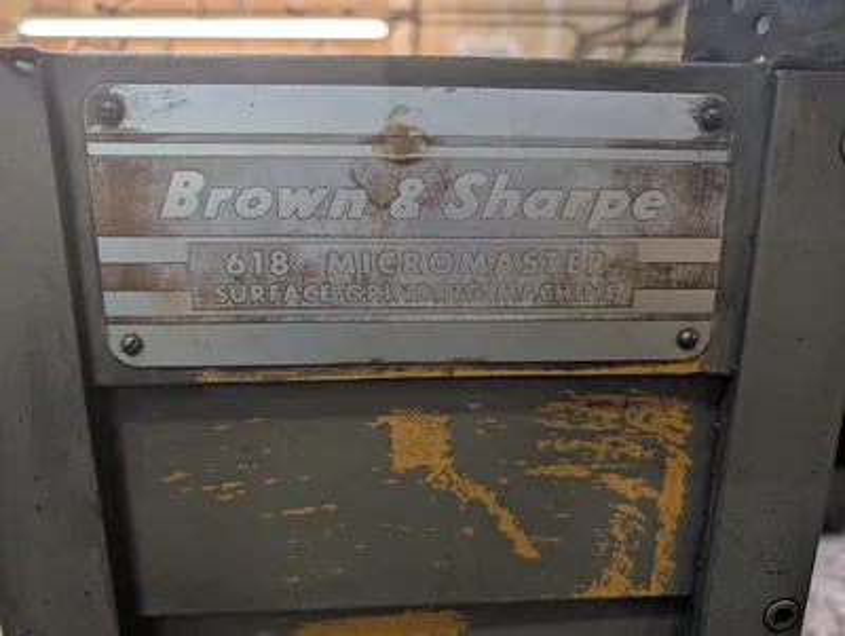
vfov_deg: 56.9
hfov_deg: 71.5
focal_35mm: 24
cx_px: 422
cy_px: 318
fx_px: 587
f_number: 1.68
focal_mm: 6.9
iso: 191
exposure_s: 1/120
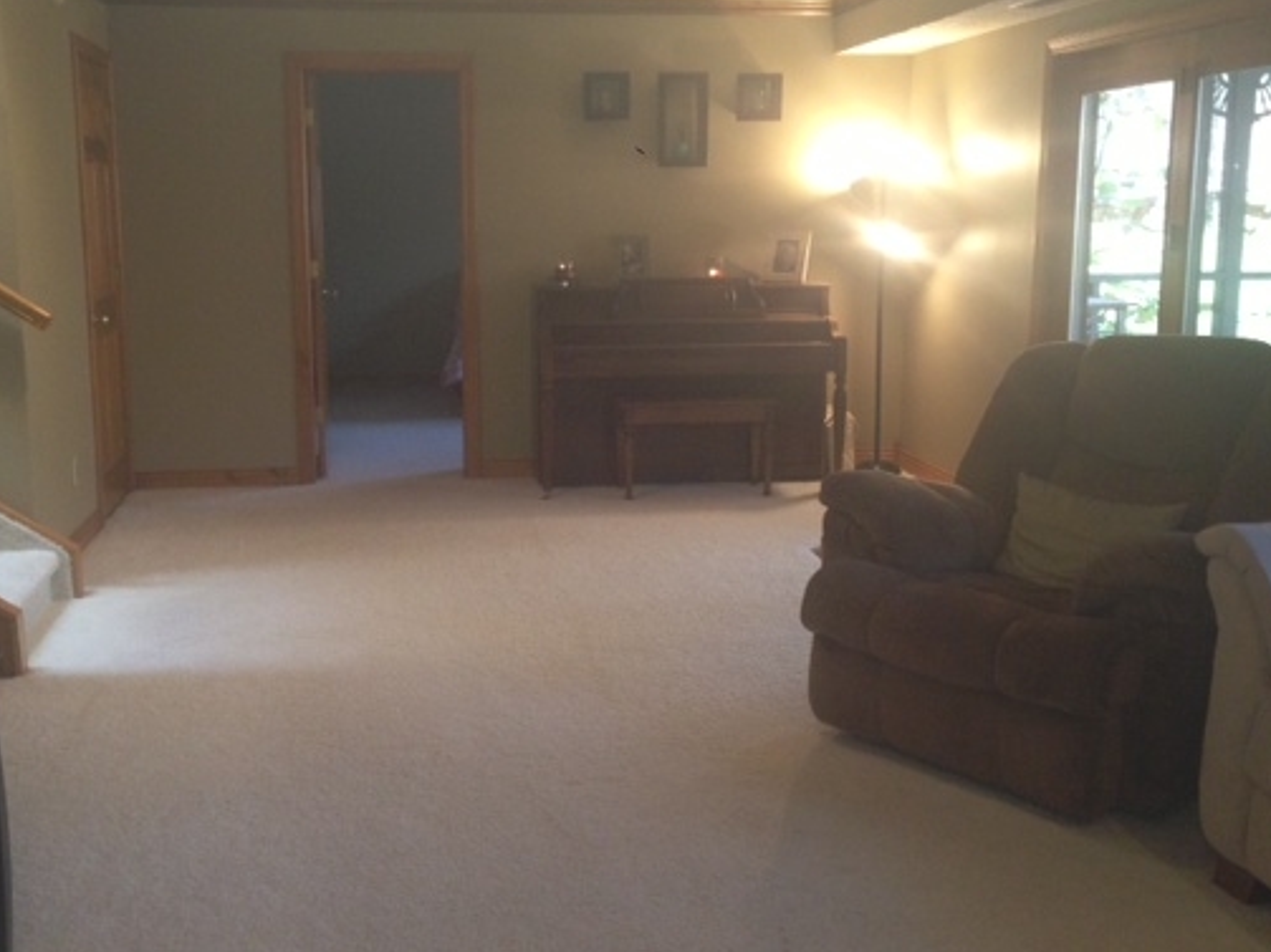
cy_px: 452
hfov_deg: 44.8
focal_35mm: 42
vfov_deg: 34.3
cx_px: 579
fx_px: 1542
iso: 160
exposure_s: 1/20
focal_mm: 4.13
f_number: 2.4
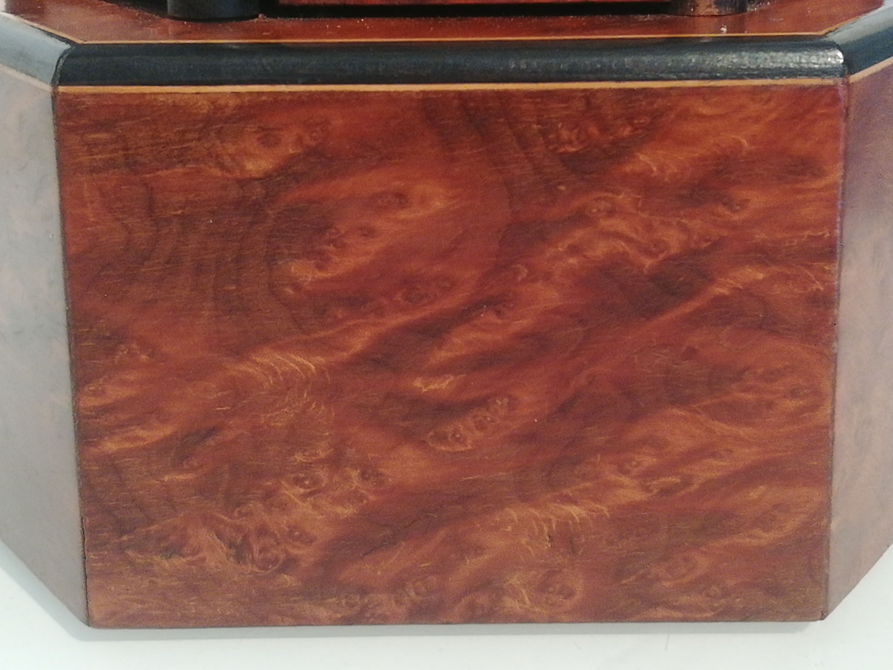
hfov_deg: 26.3
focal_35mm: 74
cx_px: 446
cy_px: 335
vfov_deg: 19.9
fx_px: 1909
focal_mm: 3.83
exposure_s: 1/20
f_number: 2.2
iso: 640
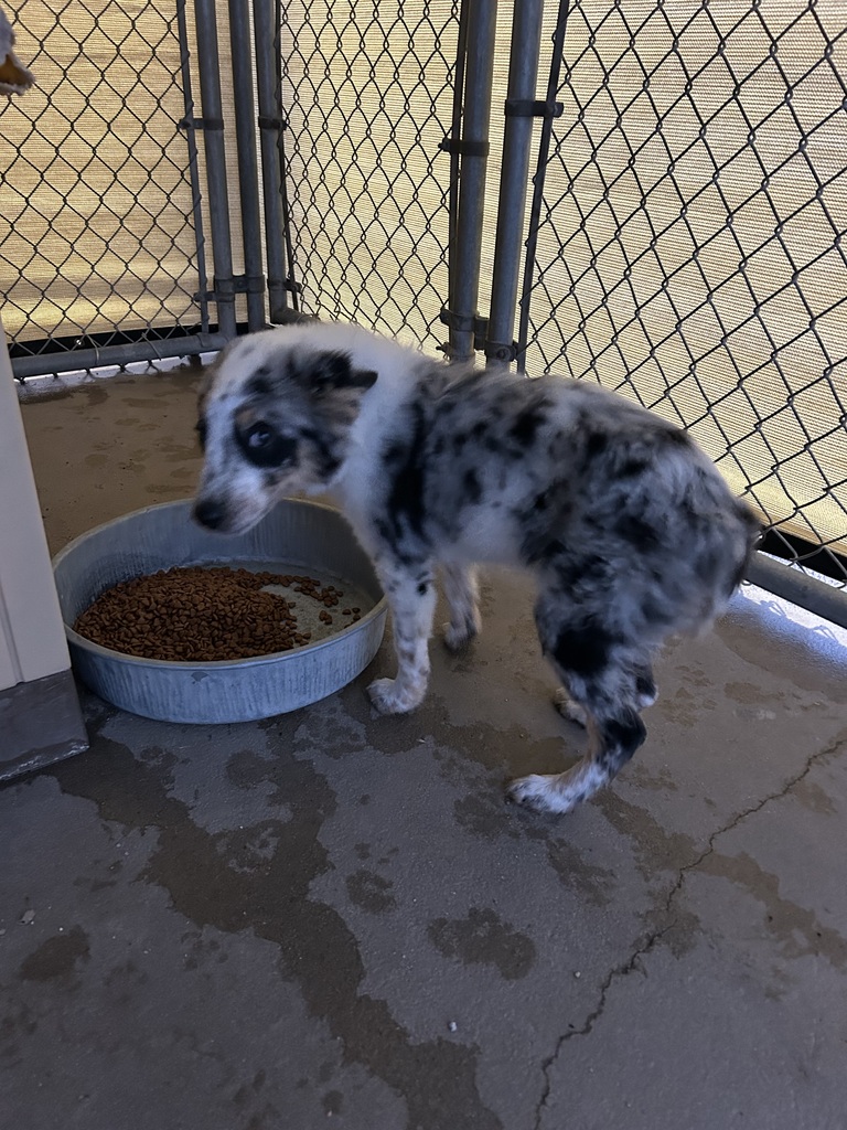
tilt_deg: -28.7
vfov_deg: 67.3
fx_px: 848
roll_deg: -1.3
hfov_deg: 53.1
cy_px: 565
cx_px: 424
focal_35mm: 26
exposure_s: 1/35
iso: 640
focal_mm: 5.7
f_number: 1.5
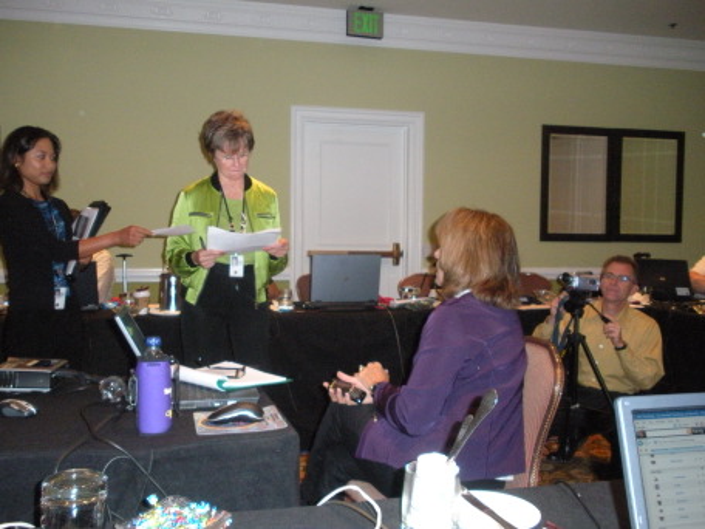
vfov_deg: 39.7
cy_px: 264
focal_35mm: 36
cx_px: 352
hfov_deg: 51.4
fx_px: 733
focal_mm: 6.3
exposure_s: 1/60
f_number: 3.5
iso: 579
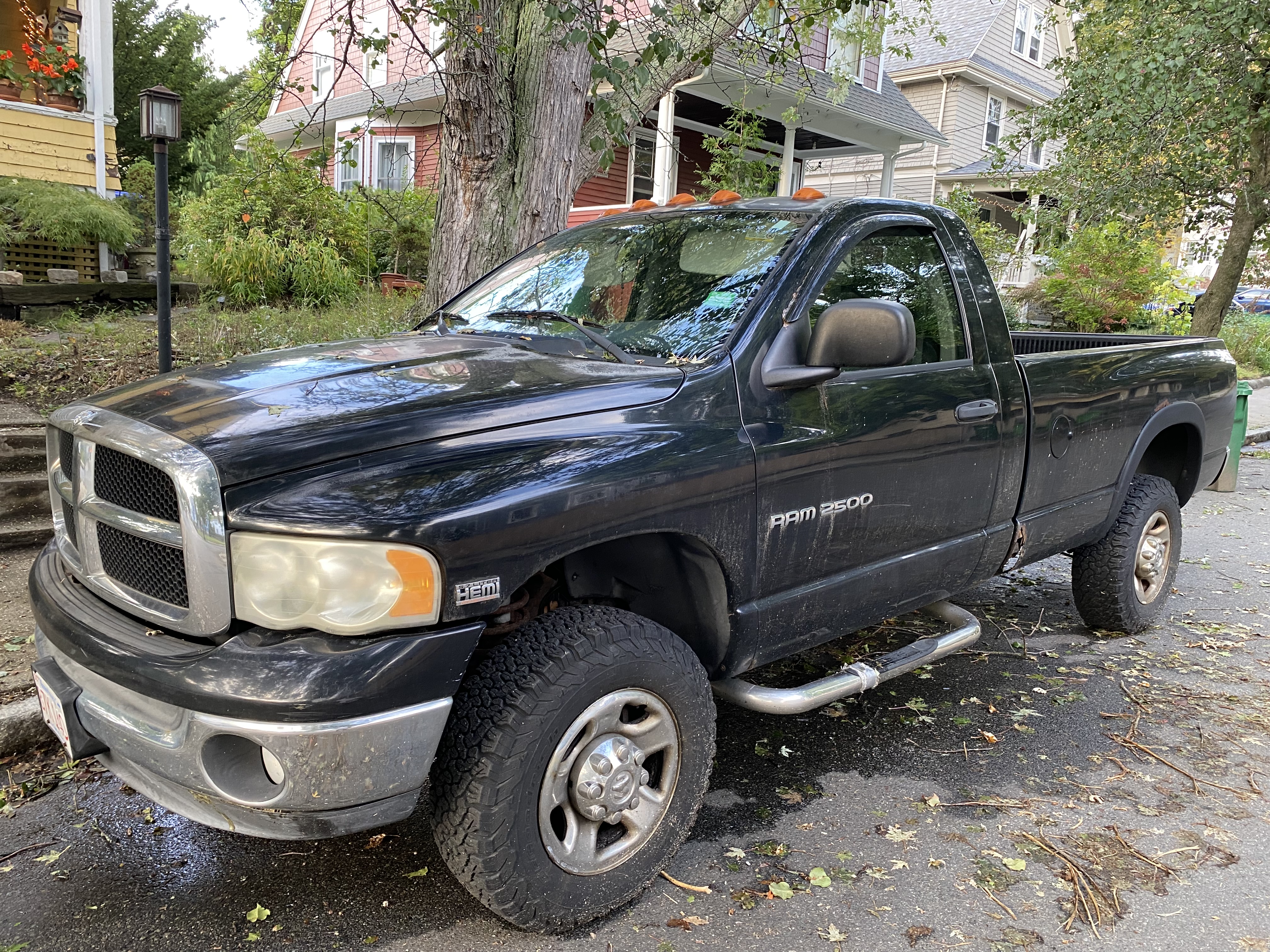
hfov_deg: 67.3
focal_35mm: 26
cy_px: 476
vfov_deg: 53.1
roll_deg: -3.5
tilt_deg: -8.2
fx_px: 954
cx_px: 635
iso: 125
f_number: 1.8
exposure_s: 1/70
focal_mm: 4.25
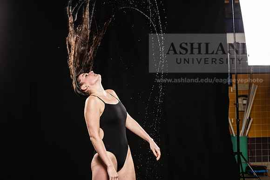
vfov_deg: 15.9
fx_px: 645
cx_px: 135
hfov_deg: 23.6
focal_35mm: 86
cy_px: 90
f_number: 6.3
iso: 500
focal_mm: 86
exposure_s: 1/200
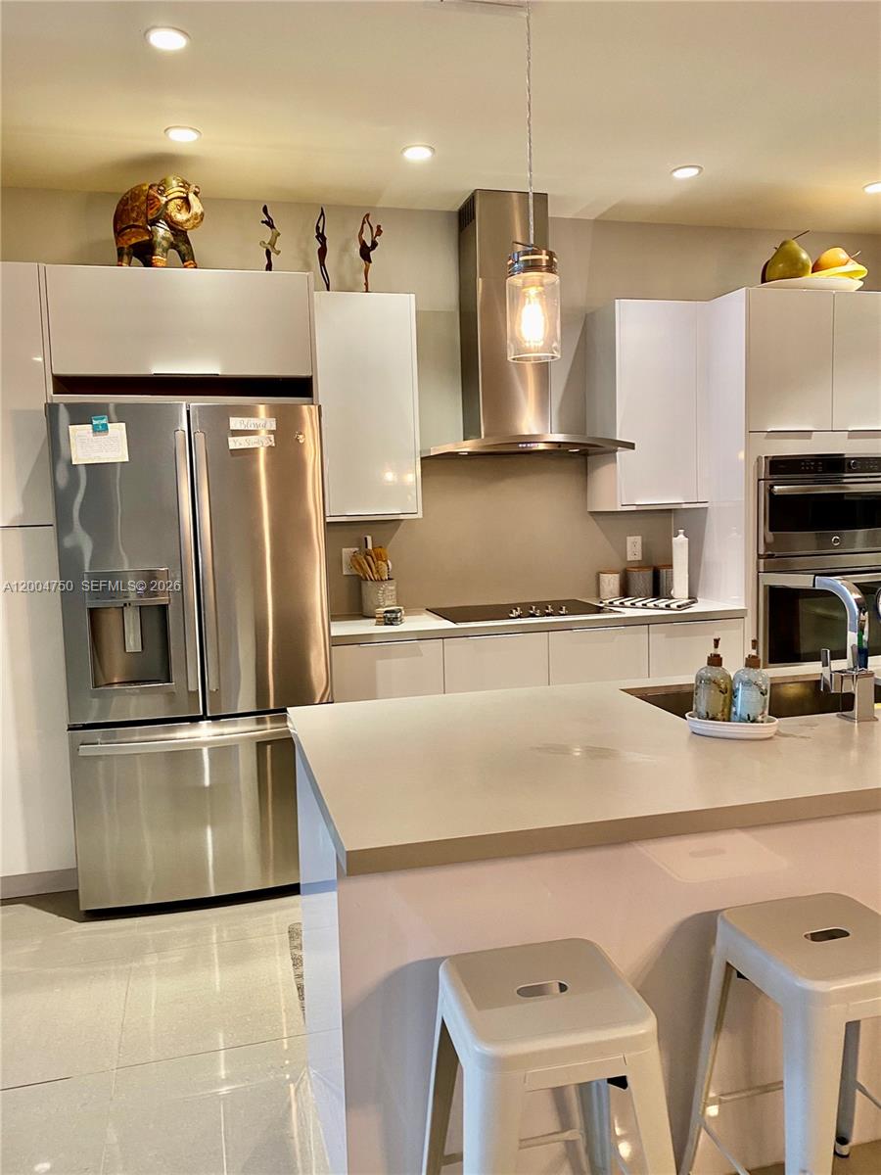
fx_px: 882
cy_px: 588
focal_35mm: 26
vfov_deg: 67.3
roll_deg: +2.4
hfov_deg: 53.1
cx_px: 440
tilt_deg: -4.4
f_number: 1.8
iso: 160
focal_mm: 4.25
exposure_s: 1/60
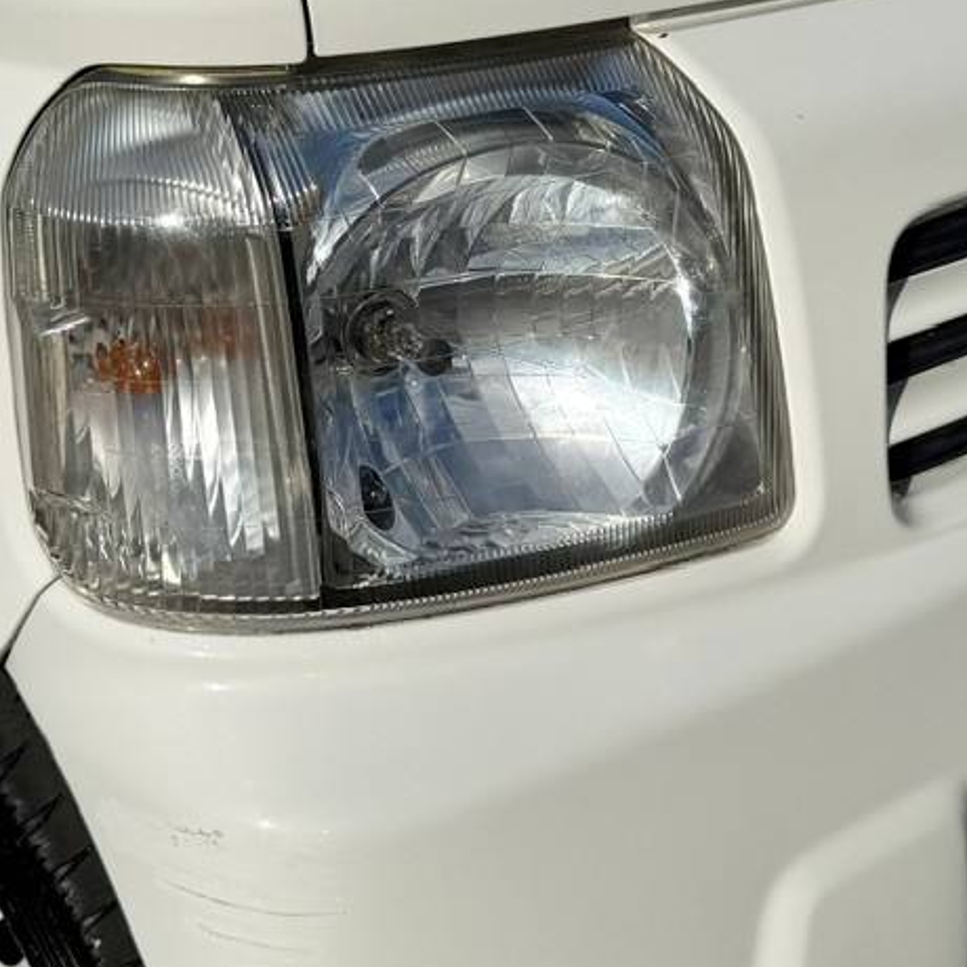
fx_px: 1865
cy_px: 259
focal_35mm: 59
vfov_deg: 28.7
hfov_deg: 29.1
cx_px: 505
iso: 100
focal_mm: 6.76
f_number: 1.78
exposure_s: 1/22727
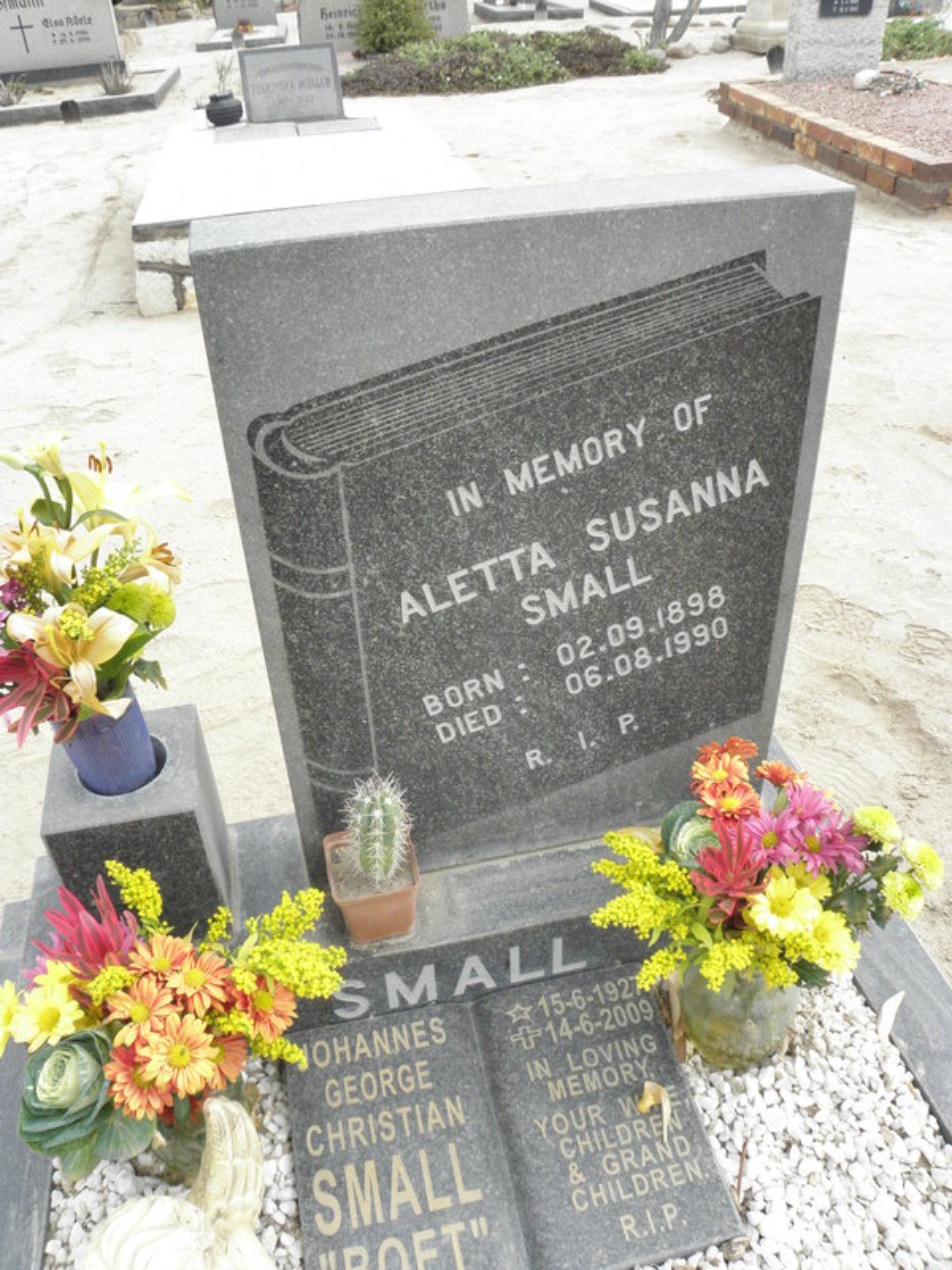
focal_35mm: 27
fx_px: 990
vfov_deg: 65.3
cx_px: 476
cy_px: 635
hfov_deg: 51.4
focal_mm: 4.83
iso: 200
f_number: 5.6
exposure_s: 1/400
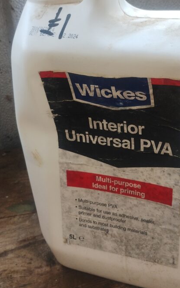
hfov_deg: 27.8
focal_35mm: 46
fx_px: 361
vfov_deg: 43.2
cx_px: 125
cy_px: 112
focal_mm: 4.27
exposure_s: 1/50
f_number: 1.8
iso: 331
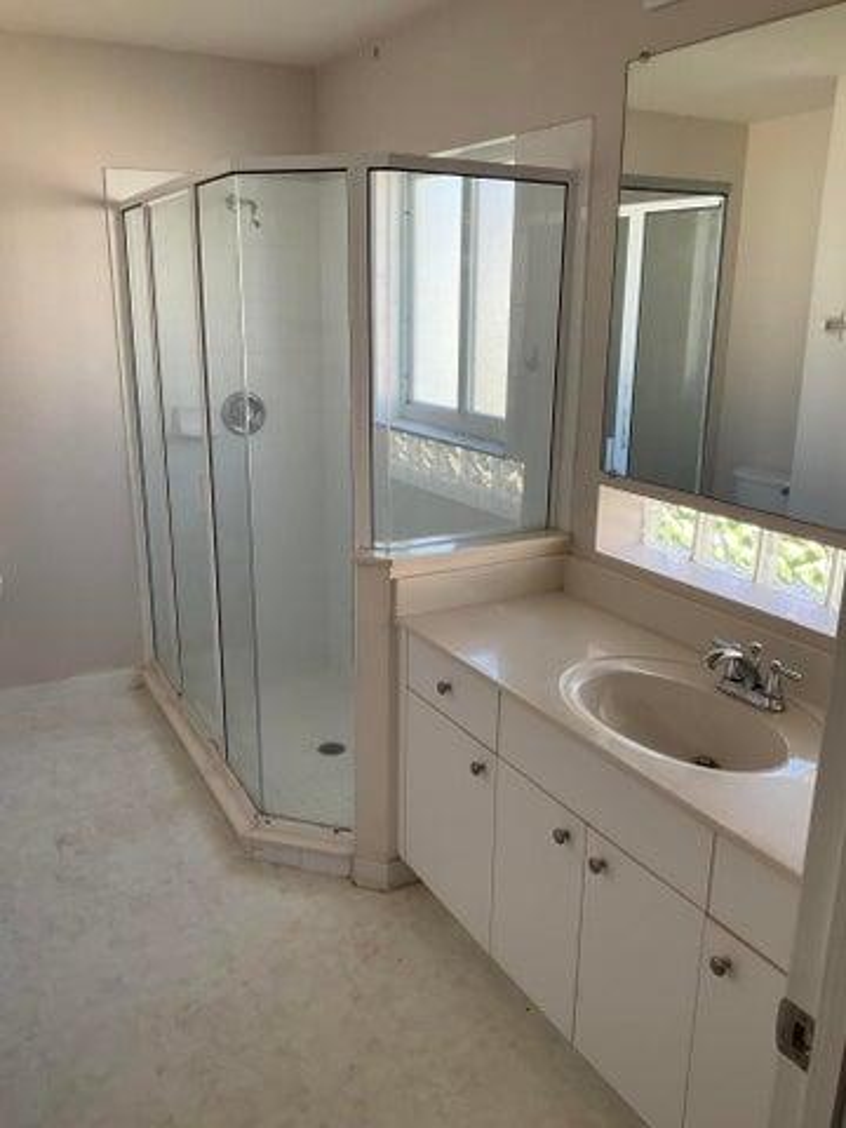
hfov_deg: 48.2
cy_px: 564
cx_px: 423
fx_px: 945
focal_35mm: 29
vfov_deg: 61.7
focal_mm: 3
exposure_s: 1/128
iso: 32
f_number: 1.8
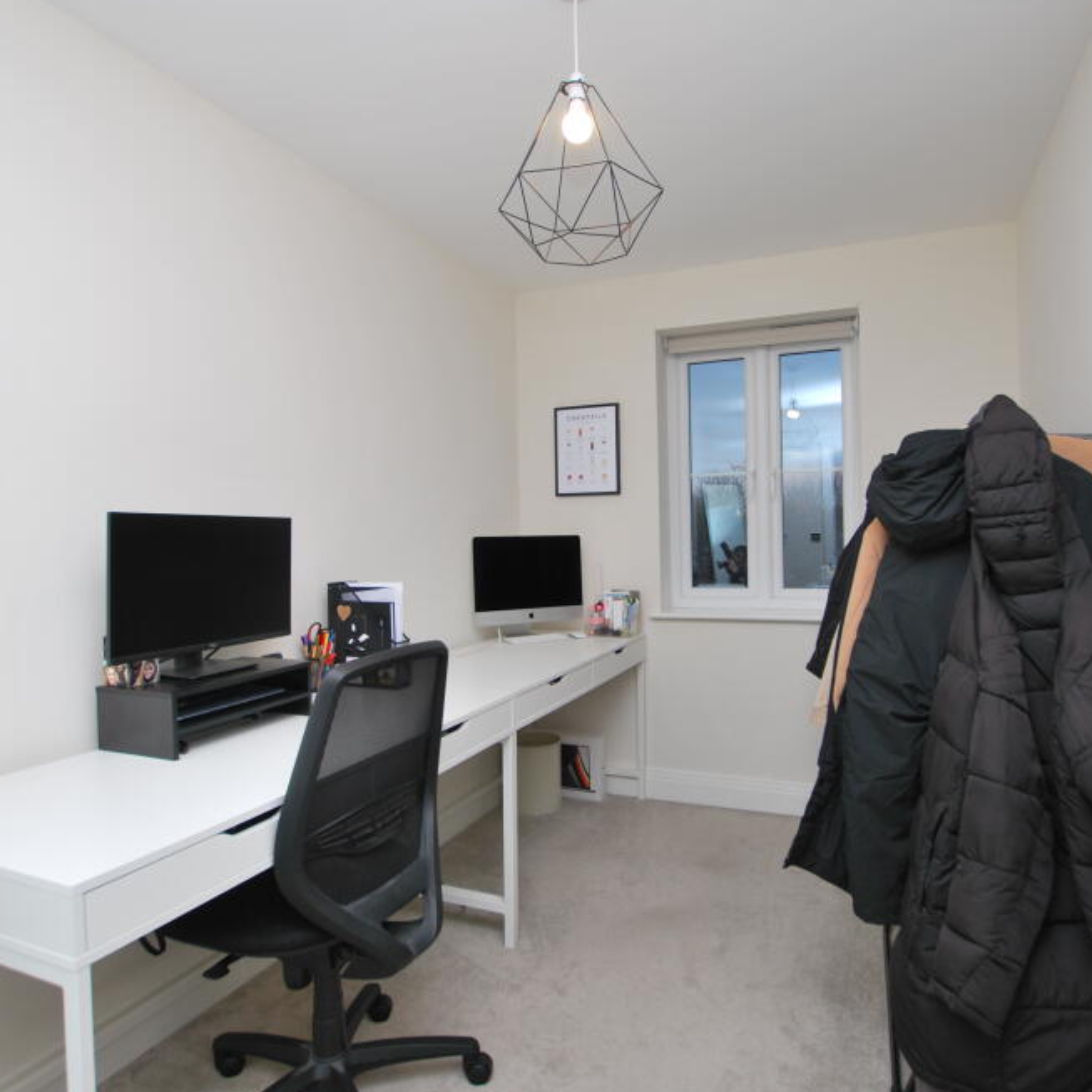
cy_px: 538
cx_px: 575
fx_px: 714
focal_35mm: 20
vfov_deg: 74.8
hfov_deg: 74.8
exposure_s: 1/60
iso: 100
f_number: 4
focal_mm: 10
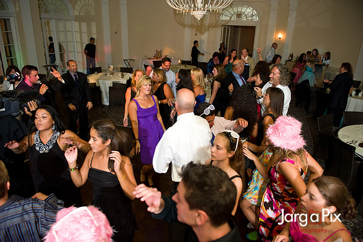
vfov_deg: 53.1
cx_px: 182
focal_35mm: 24
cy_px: 121
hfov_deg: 73.8
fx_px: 242
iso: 1600
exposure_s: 1/125
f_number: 3.2
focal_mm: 24
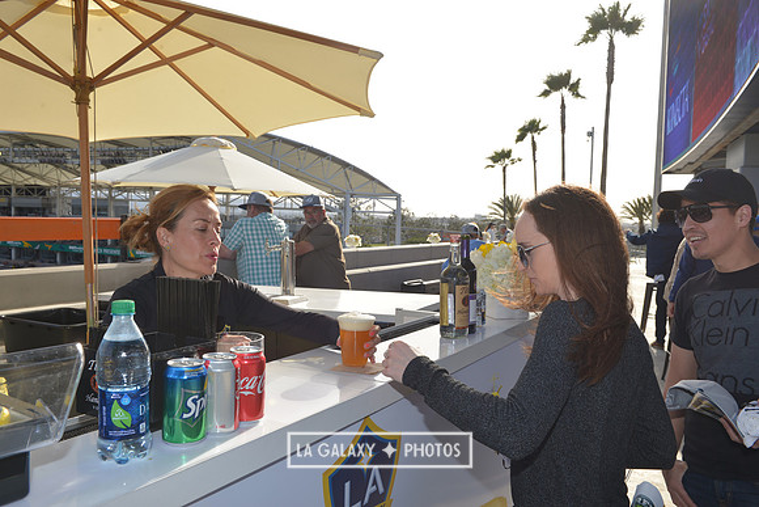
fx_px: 654
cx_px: 380
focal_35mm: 31
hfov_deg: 60.3
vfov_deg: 42.3
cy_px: 254
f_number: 13
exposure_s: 1/200
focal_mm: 31
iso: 200
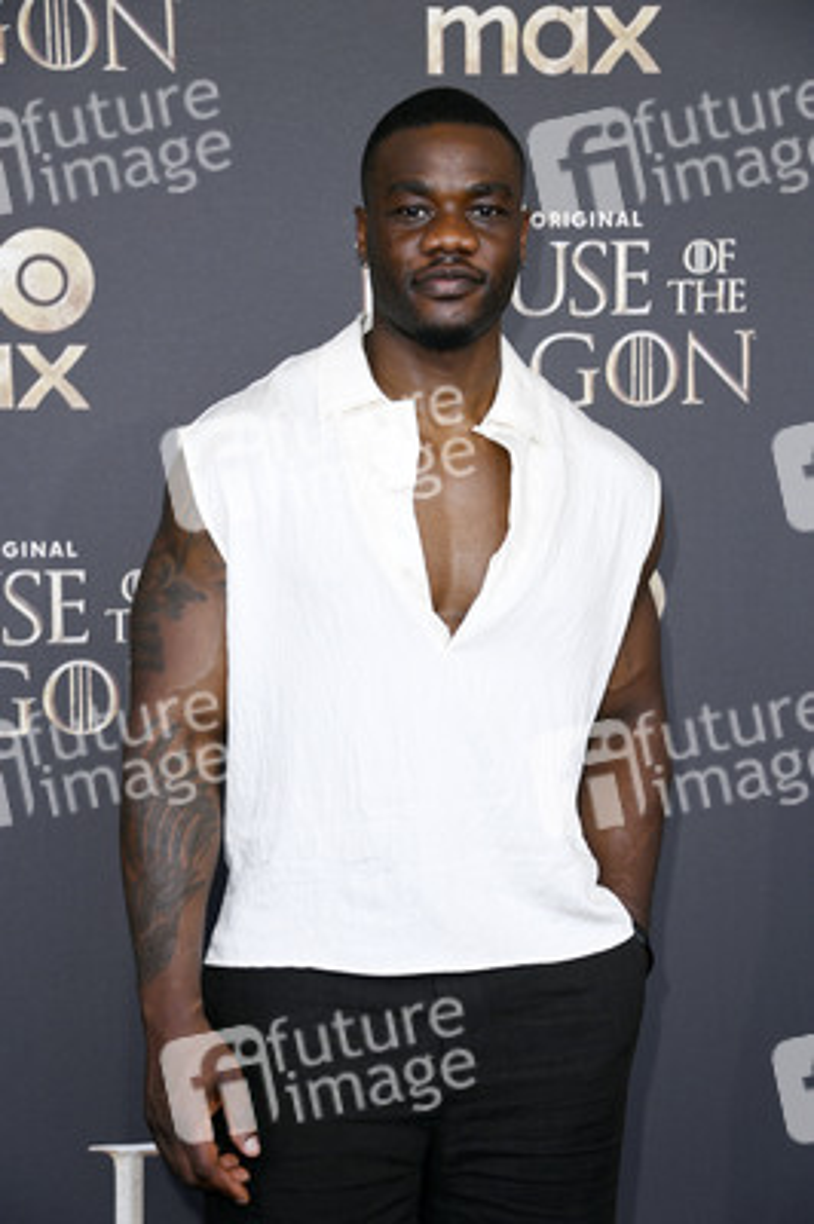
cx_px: 407
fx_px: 2786
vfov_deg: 24.8
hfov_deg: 16.6
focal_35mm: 82
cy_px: 612
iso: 200
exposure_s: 1/250
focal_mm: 82
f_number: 5.6
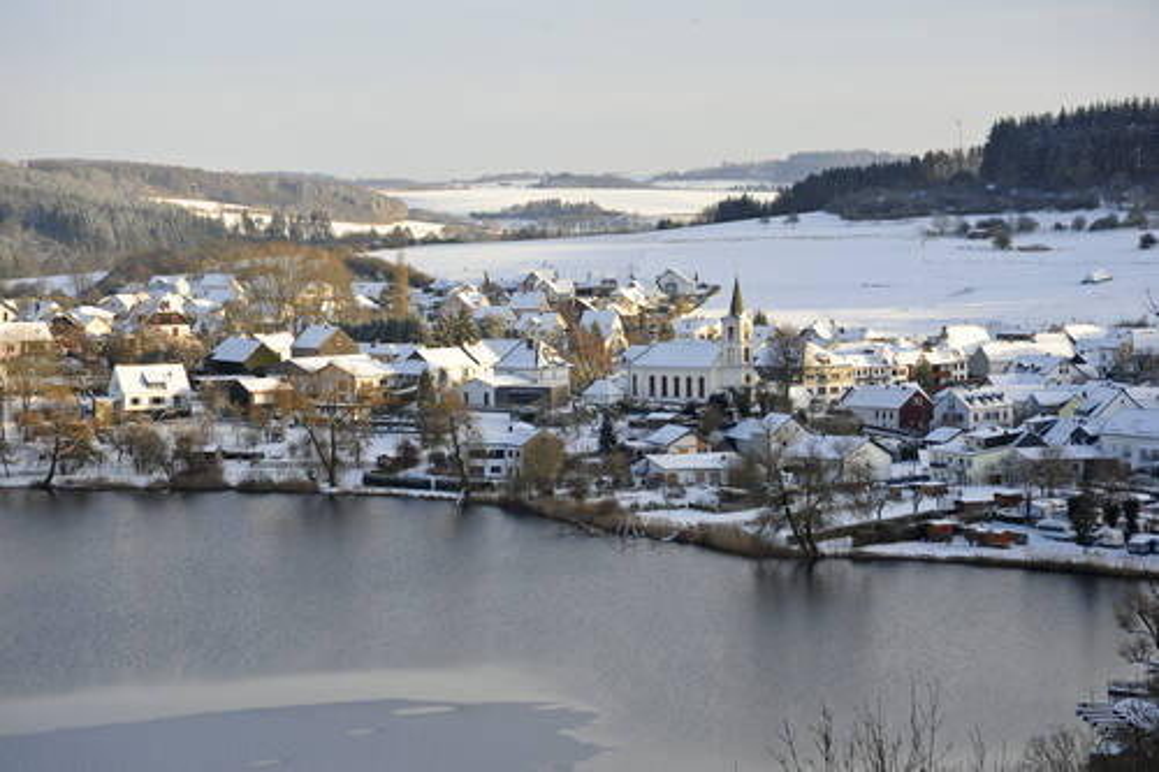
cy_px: 386
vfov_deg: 11.4
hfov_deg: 17.1
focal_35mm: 120
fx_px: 3862
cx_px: 580
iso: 200
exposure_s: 1/100
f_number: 11
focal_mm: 120
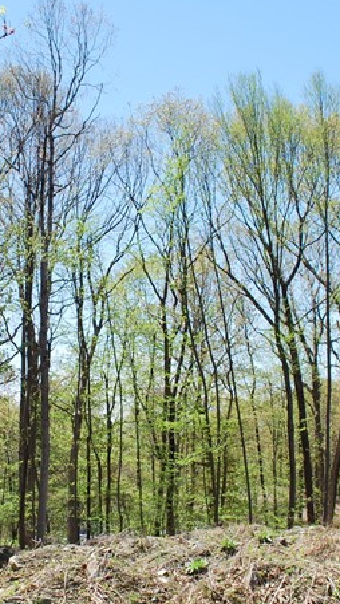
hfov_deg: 17.7
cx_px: 89
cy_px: 319
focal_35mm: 68
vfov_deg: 31.0
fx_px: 1089
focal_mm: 18
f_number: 7.1
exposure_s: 1/200
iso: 100
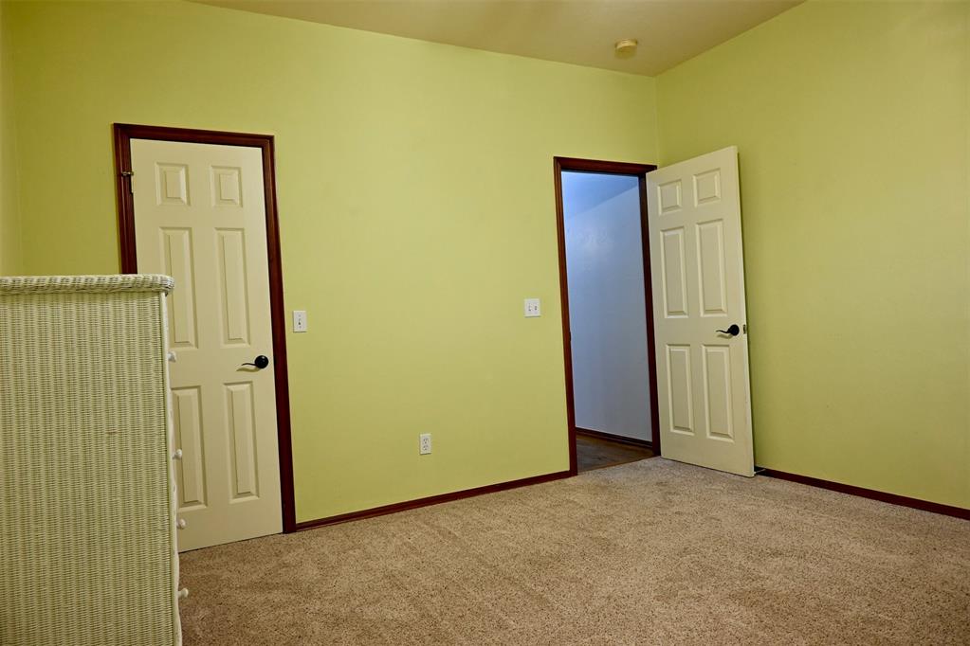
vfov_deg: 53.1
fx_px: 647
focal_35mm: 24
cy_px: 323
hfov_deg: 73.7
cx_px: 485
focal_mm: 16
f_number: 5
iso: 360
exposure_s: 1/25
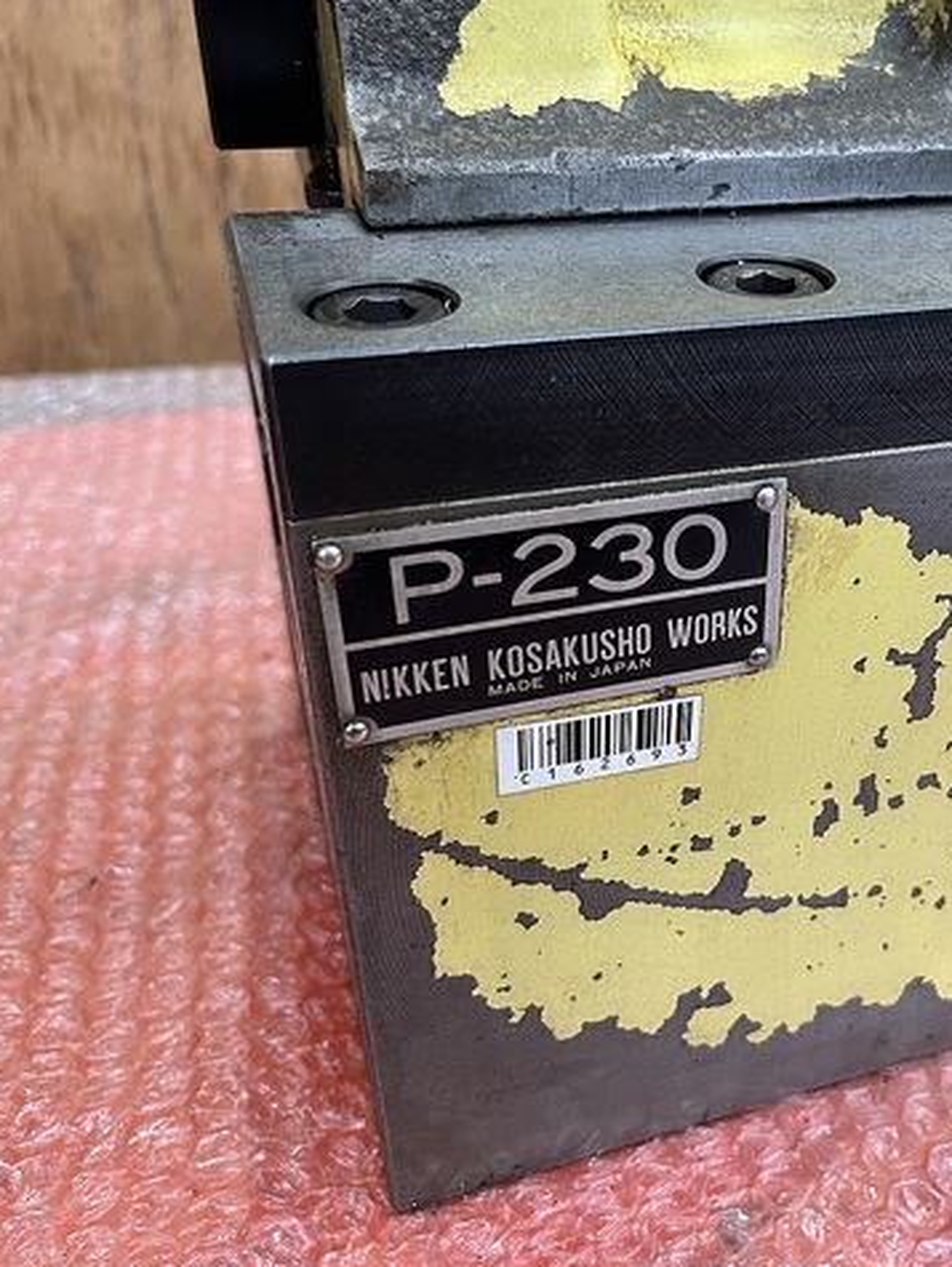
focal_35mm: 35
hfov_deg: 38.8
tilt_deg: -32.0
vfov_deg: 52.6
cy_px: 635
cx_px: 792
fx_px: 1282
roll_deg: -3.8
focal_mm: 5.1
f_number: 1.6
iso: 125
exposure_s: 1/66
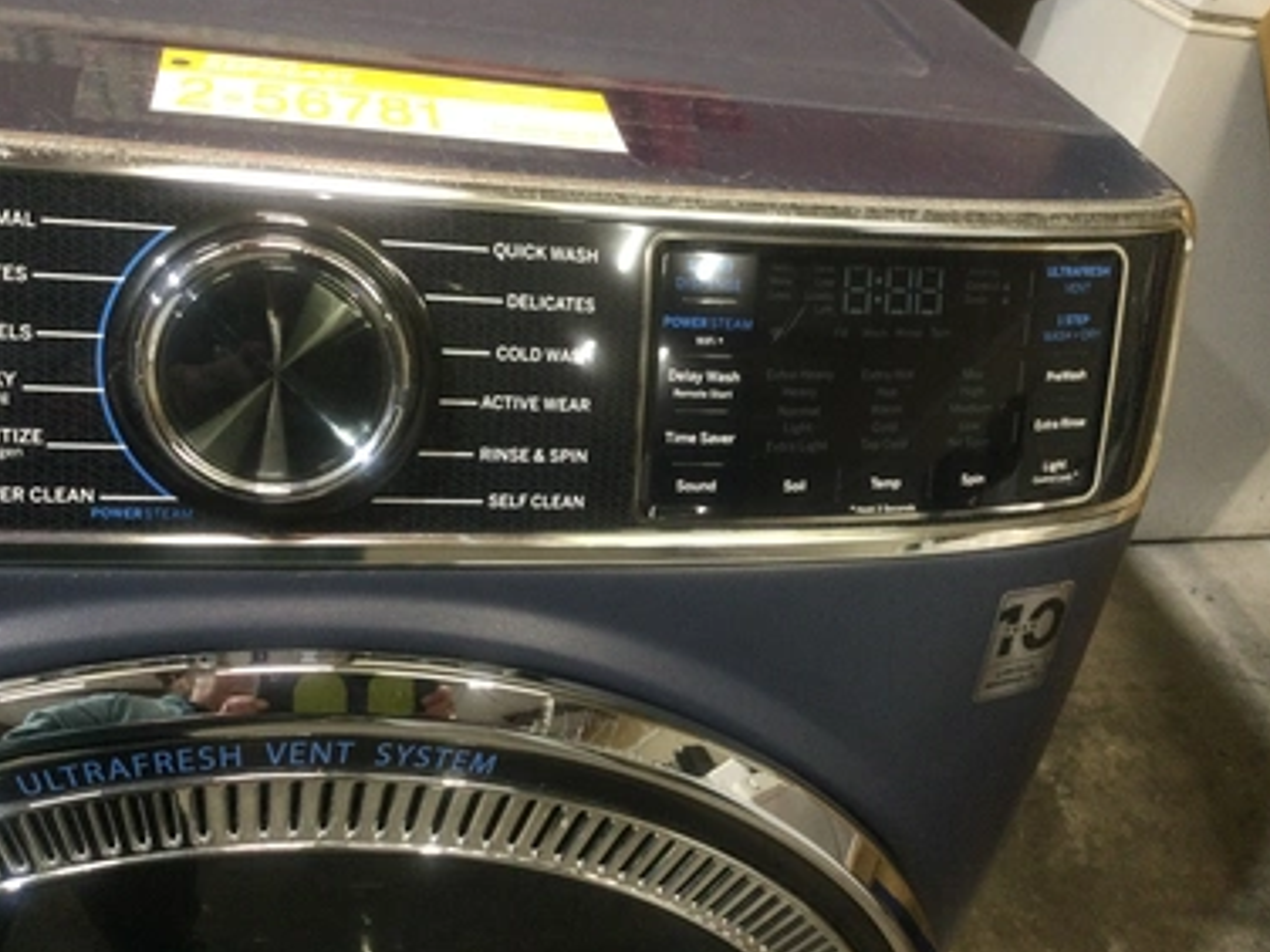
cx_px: 618
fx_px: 1211
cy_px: 462
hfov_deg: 55.3
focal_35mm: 33
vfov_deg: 42.9
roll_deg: -12.5
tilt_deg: -35.4
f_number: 2.4
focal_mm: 3.3
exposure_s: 1/30
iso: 125
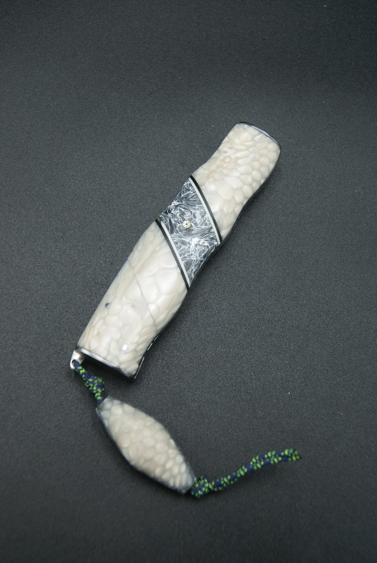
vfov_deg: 46.3
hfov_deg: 32.0
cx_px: 188
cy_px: 282
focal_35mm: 42
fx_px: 658
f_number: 5.6
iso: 100
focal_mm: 28
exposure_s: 1/60
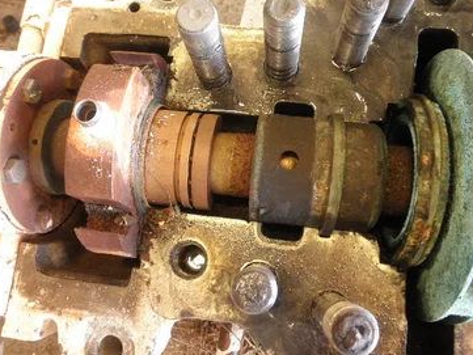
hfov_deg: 58.3
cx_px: 244
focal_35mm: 31
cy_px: 166
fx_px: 424
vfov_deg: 45.4
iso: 200
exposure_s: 1/15
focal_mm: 5
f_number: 3
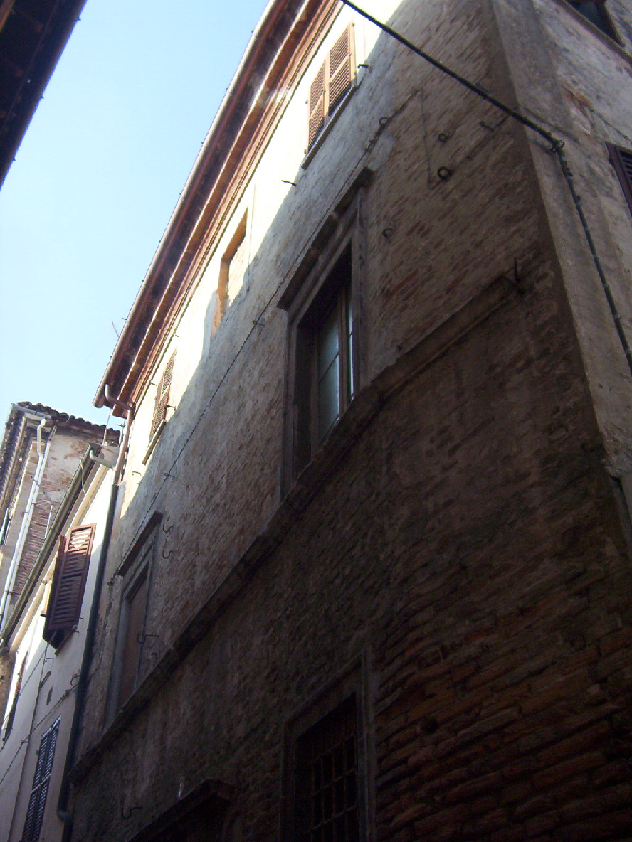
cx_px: 316
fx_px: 876
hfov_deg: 39.7
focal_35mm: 36
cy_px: 421
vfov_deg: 51.4
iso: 100
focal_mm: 5.54
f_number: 2.76
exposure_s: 1/868
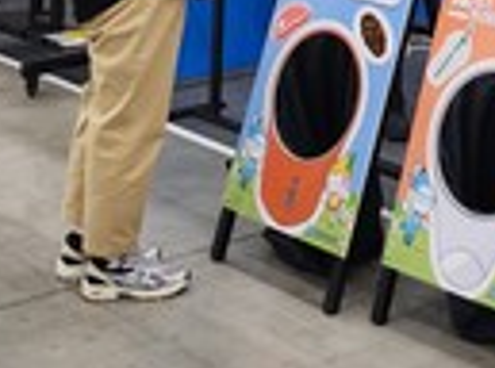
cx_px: 476
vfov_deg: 12.0
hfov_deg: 17.3
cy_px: -318
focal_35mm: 112
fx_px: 1597
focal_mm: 5
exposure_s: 1/120
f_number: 1.8
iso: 160
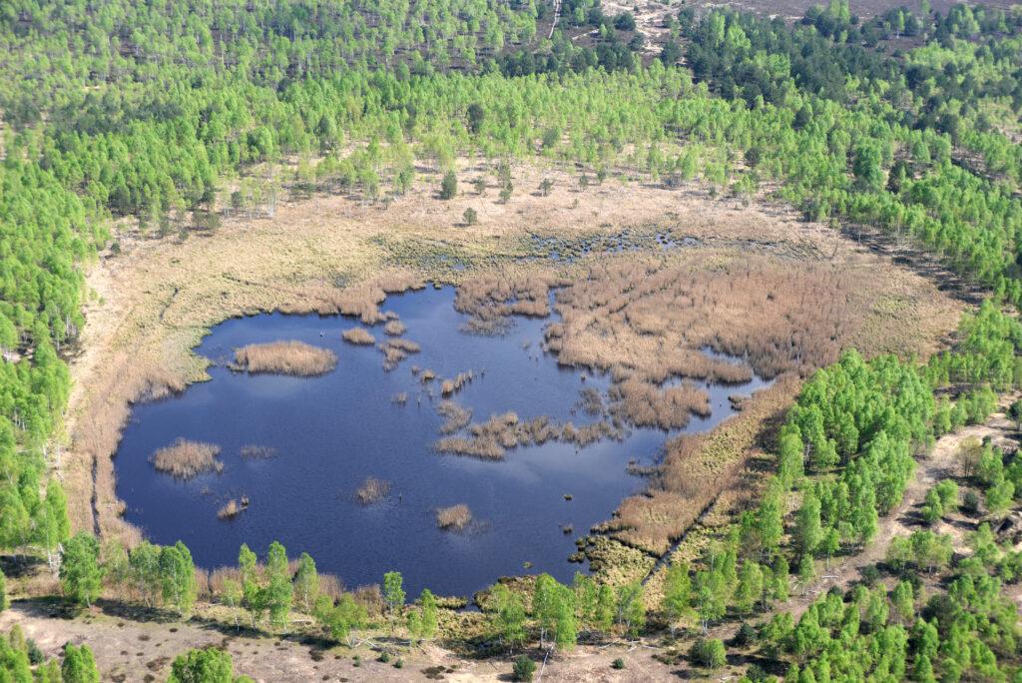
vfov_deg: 18.2
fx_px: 2130
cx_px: 511
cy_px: 342
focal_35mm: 75
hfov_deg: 27.0
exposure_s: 1/500
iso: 200
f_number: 6.3
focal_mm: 75
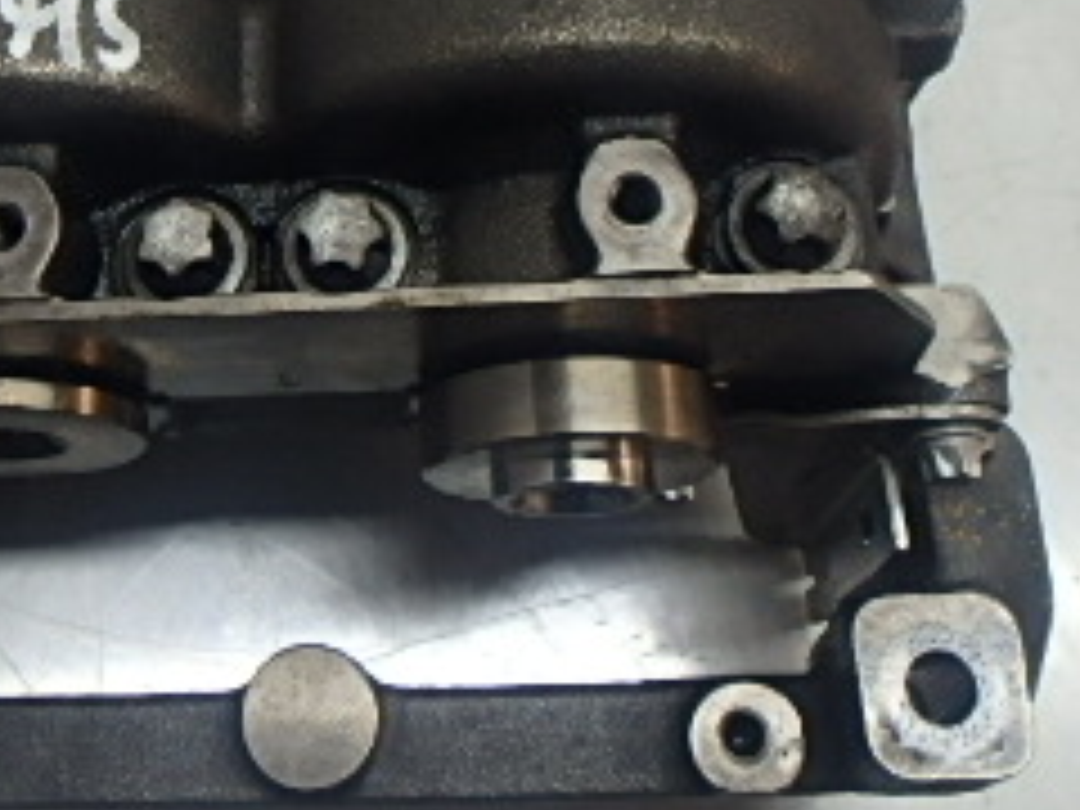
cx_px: 338
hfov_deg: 34.0
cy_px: 36
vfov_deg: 25.1
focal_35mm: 56
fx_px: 1747
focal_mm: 3.7
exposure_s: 1/40
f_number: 3.5
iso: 200
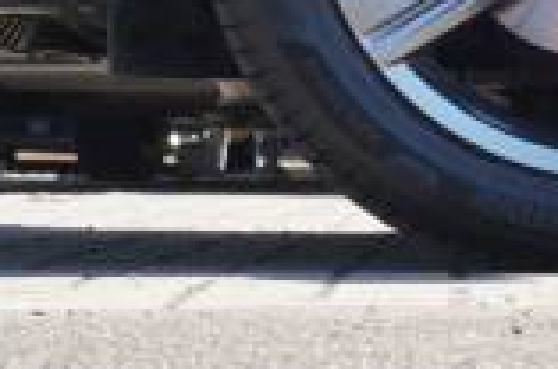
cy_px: -241
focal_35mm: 214
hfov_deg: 9.6
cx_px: 533
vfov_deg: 6.3
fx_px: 3311
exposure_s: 1/80
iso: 100
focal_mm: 35
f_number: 5.6
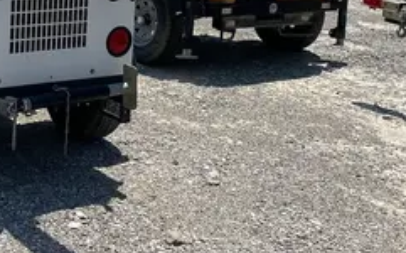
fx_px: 928
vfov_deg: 15.4
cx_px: -12
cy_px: 53
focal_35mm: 84
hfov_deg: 23.5
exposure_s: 1/4808
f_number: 1.8
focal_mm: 4.25
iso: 32
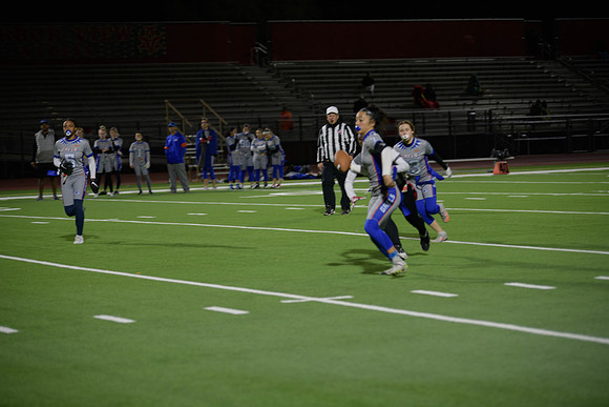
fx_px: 2030
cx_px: 304
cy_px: 204
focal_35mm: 120
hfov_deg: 17.1
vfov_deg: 11.4
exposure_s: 1/200
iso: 560
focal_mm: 120
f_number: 2.8
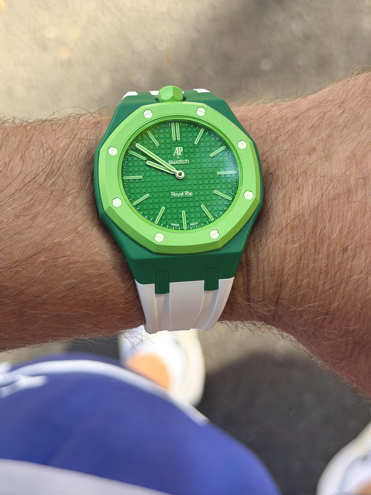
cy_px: 249
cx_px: 186
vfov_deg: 38.9
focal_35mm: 49
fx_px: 700
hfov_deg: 29.7
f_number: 1.78
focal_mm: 6.76
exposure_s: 1/706
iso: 64
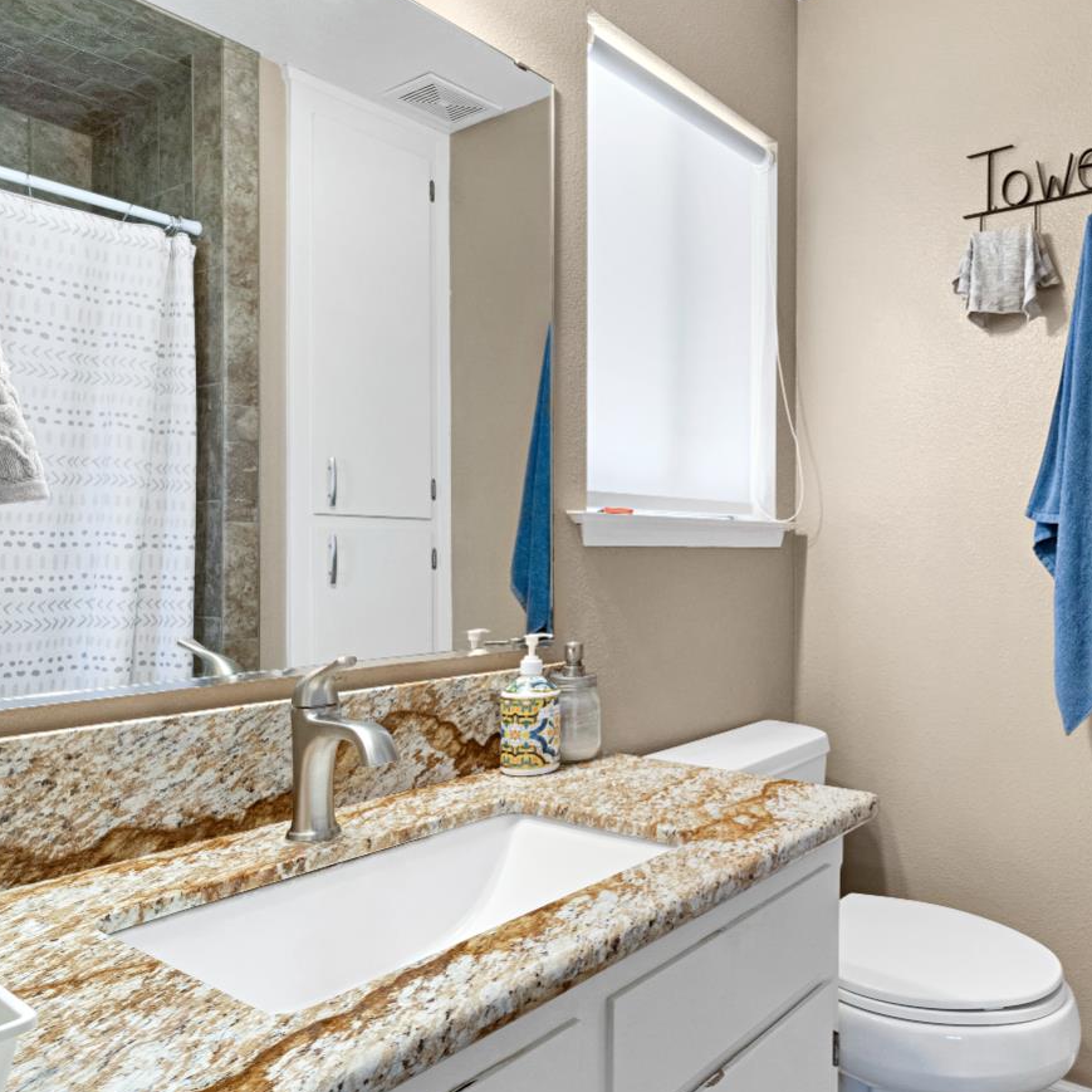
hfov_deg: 64.9
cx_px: 836
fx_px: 785
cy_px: 571
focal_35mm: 22
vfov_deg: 69.6
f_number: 8
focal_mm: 10
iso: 320
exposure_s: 1/10
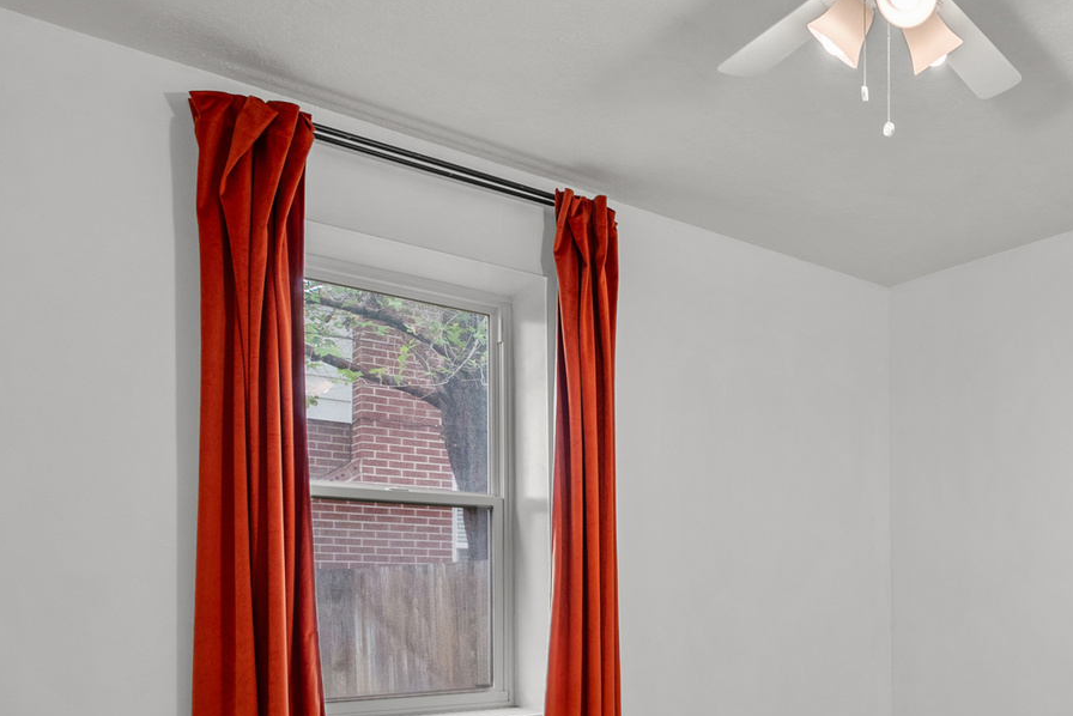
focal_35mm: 32
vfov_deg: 39.7
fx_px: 954
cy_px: 563
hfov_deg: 50.3
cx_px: 1012
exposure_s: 1/1.67
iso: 500
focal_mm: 14
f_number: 8
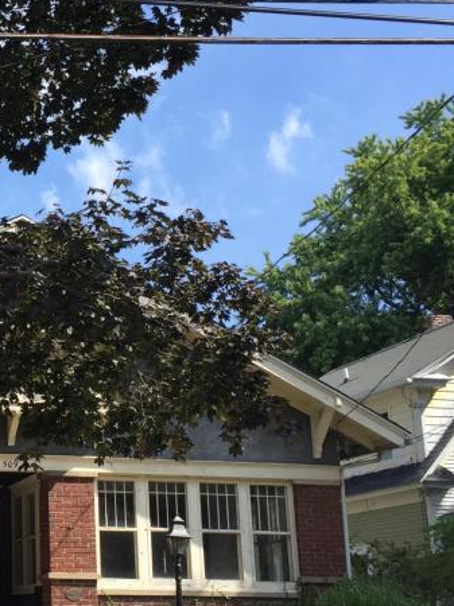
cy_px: 338
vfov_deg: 29.4
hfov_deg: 21.0
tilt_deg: +12.7
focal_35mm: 66
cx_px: -62
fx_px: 1155
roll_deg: -1.2
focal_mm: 4.15
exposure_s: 1/964
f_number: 2.2
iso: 32
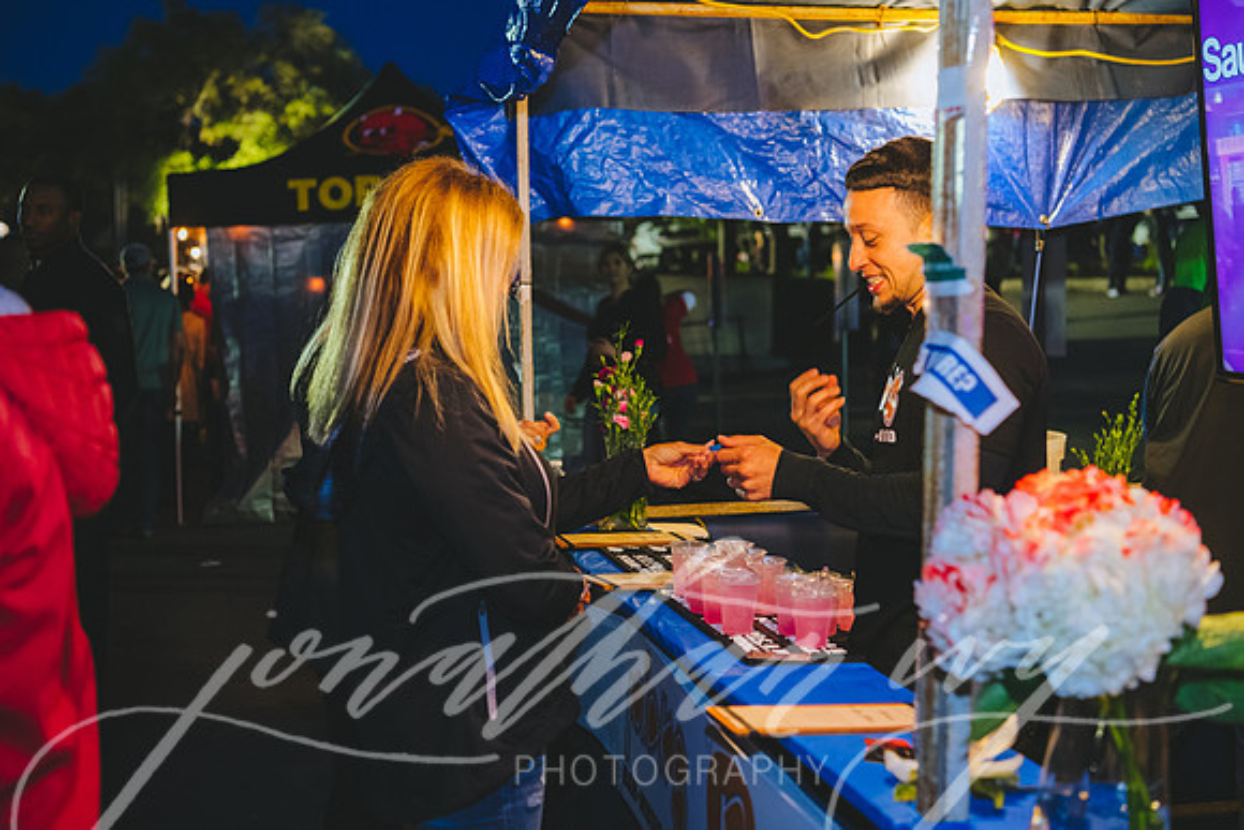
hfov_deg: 39.6
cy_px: 415
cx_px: 622
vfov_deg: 27.0
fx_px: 1728
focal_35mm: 50
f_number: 3.5
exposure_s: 1/60
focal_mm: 50
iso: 2500
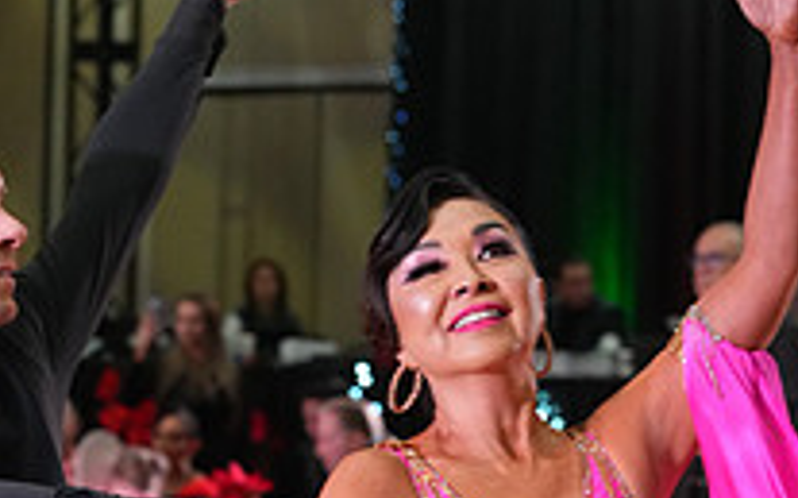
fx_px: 6150
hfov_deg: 7.4
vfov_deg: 4.6
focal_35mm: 283
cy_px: 865
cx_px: 372
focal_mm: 99
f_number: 5.6
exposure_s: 1/200
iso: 3200
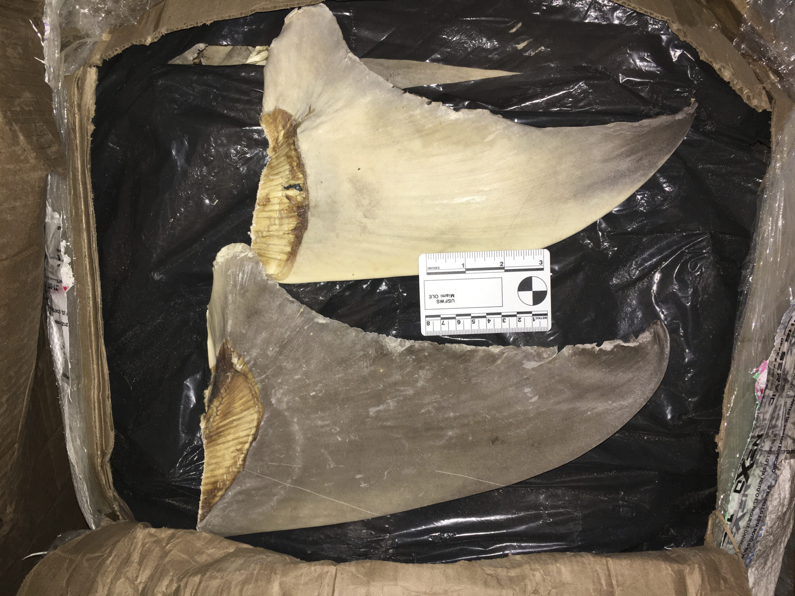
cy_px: 298
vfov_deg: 48.2
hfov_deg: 61.7
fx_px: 666
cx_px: 398
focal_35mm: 29
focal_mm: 4.15
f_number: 2.2
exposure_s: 1/24
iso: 32
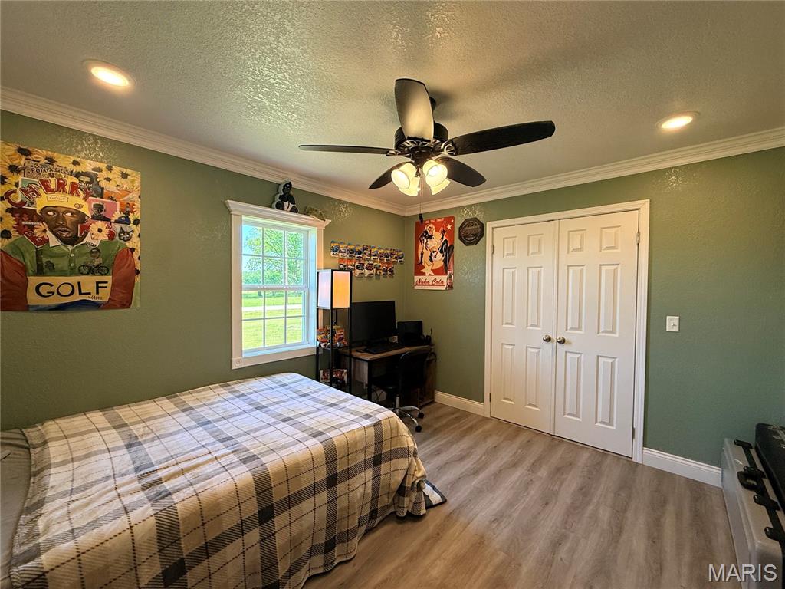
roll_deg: -1.0
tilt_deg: -1.8
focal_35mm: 14
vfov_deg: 85.7
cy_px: 294
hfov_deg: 102.1
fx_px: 317
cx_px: 392
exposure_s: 1/120
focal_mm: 2.22
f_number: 2.2
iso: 125
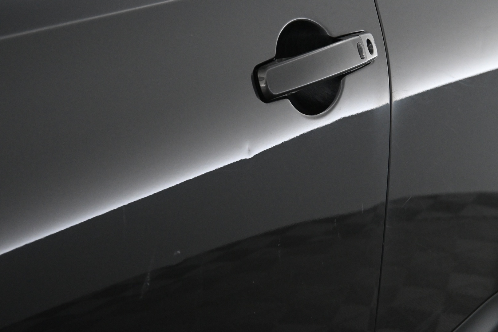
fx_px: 996
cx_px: 249
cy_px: 166
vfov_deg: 18.9
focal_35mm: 72
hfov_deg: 28.1
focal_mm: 48
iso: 3600
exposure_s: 1/60
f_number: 6
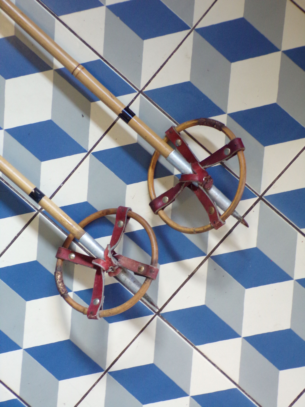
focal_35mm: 65
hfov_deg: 22.6
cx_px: 152
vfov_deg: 29.8
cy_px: 204
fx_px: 764
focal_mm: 11.6
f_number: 3.8
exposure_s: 1/20
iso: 400
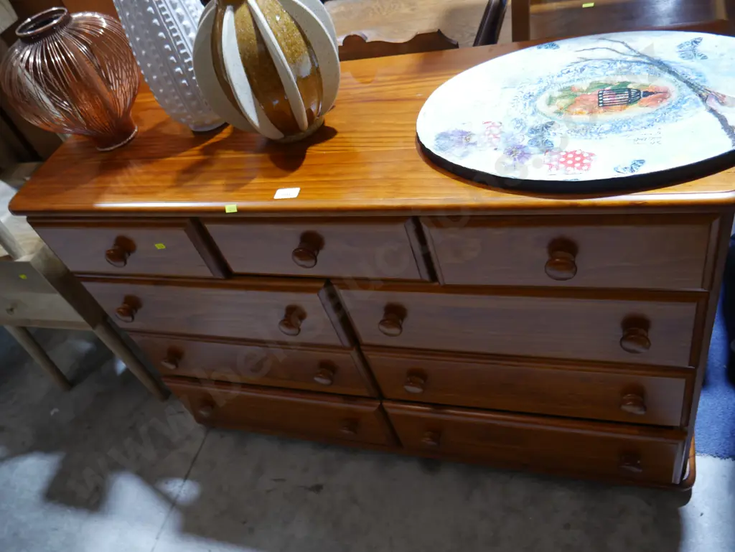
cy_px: 276
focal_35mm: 28
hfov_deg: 63.4
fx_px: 595
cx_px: 368
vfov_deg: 49.8
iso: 640
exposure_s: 1/60
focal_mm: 14
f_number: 3.5
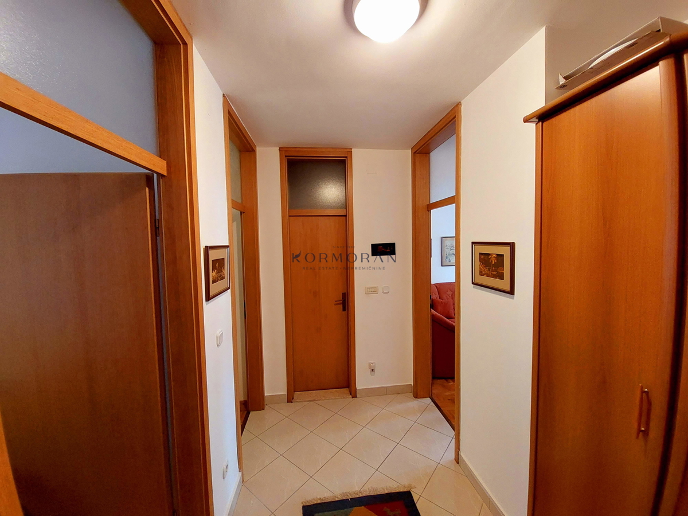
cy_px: 258
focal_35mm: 13
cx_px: 344
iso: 320
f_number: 2.2
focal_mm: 1.74
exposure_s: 1/33
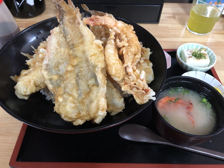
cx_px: 112
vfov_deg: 49.7
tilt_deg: -48.7
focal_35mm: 28
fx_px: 181
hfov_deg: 63.4
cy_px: 84
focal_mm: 3.99
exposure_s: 1/17
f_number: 1.8
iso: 100
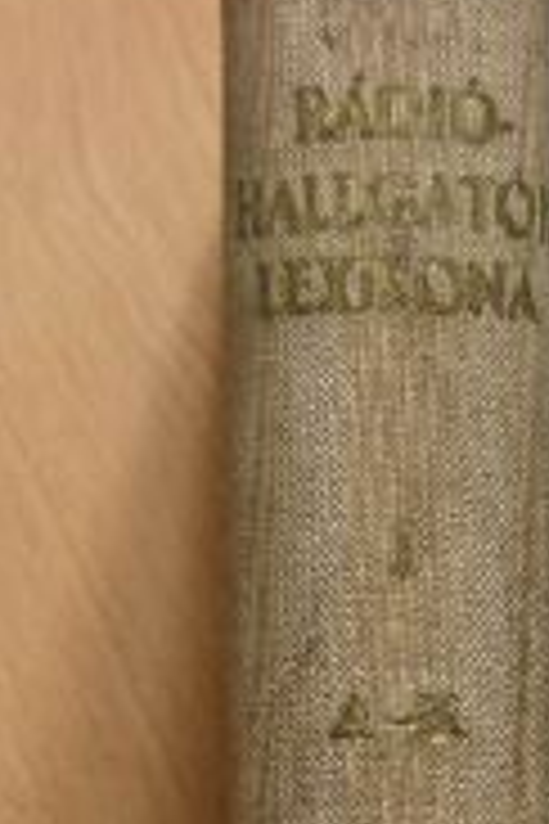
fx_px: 4666
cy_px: 952
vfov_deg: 10.0
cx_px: 536
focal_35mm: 204
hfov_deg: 6.7
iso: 104
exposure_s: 1/30.1
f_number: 3.5
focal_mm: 13.2
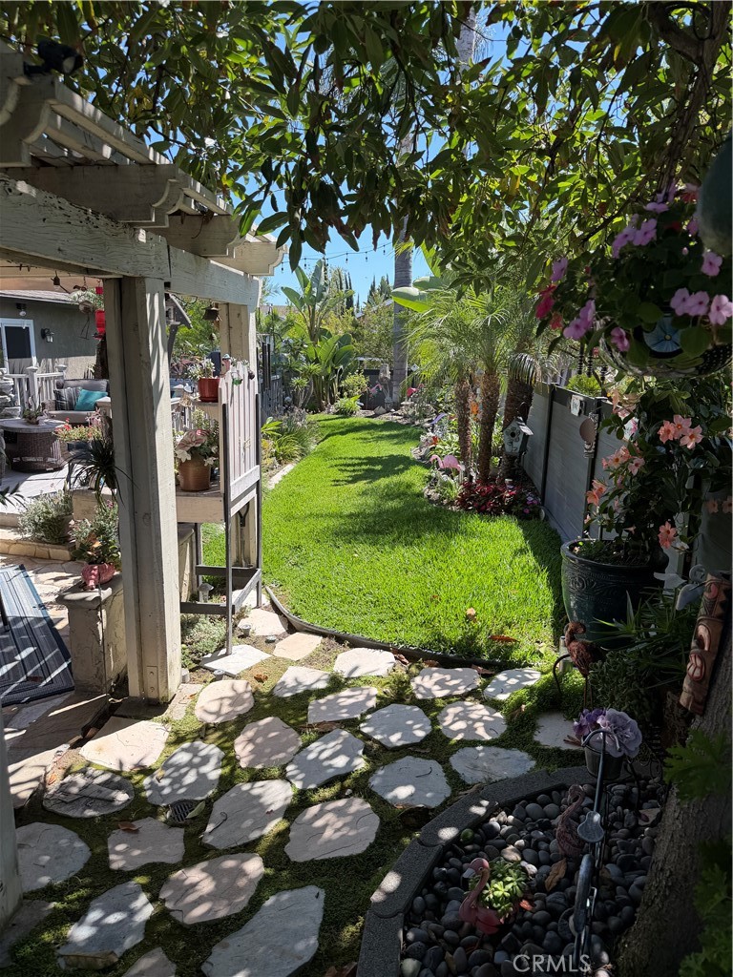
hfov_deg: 56.8
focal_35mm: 24
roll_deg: -0.7
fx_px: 678
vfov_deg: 71.6
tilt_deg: -12.5
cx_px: 366
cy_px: 488
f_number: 1.78
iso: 80
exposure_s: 1/1292
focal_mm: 6.76
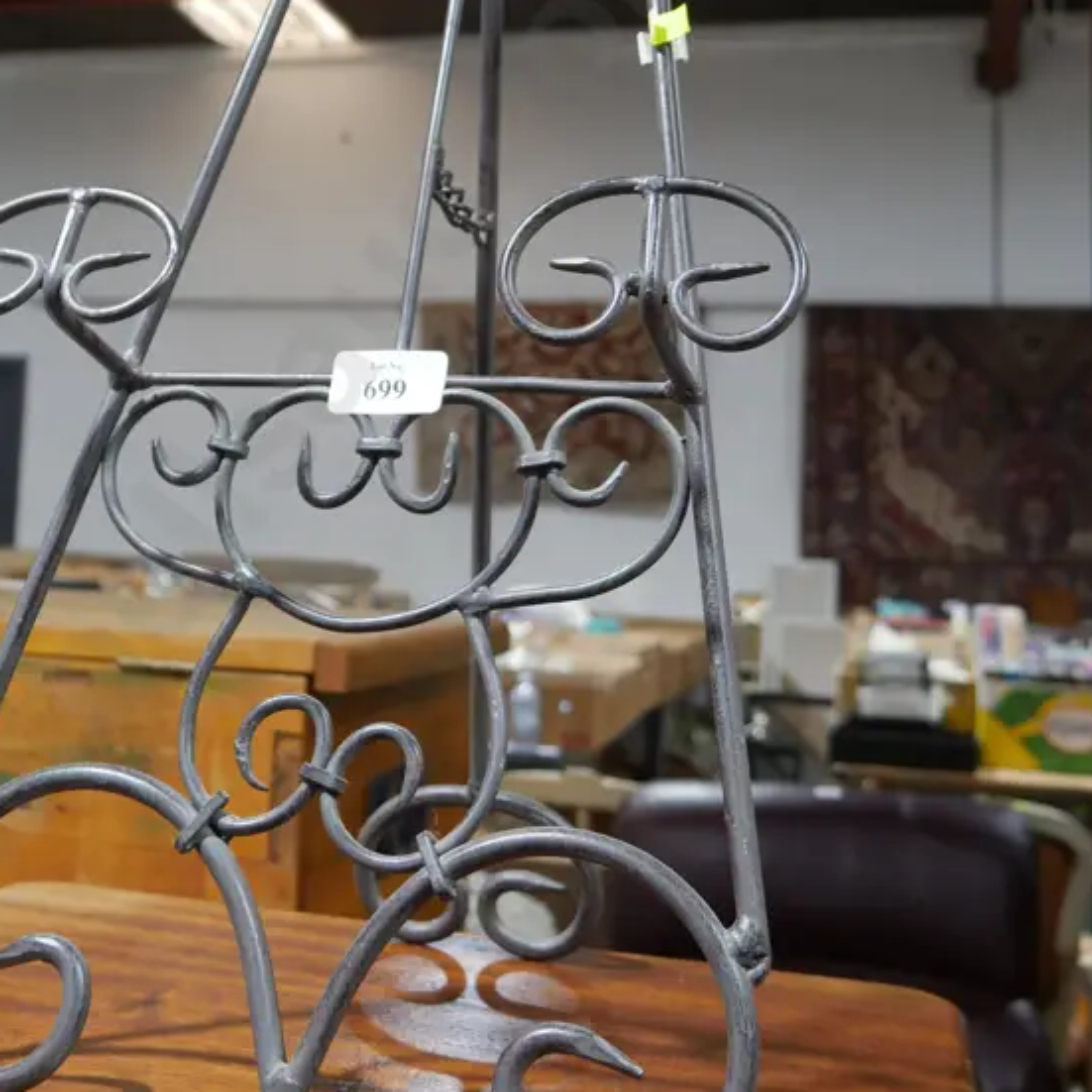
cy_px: 277
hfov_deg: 36.5
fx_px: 1642
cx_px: 393
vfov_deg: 36.0
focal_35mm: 46
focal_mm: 14
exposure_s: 1/60
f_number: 4
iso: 500
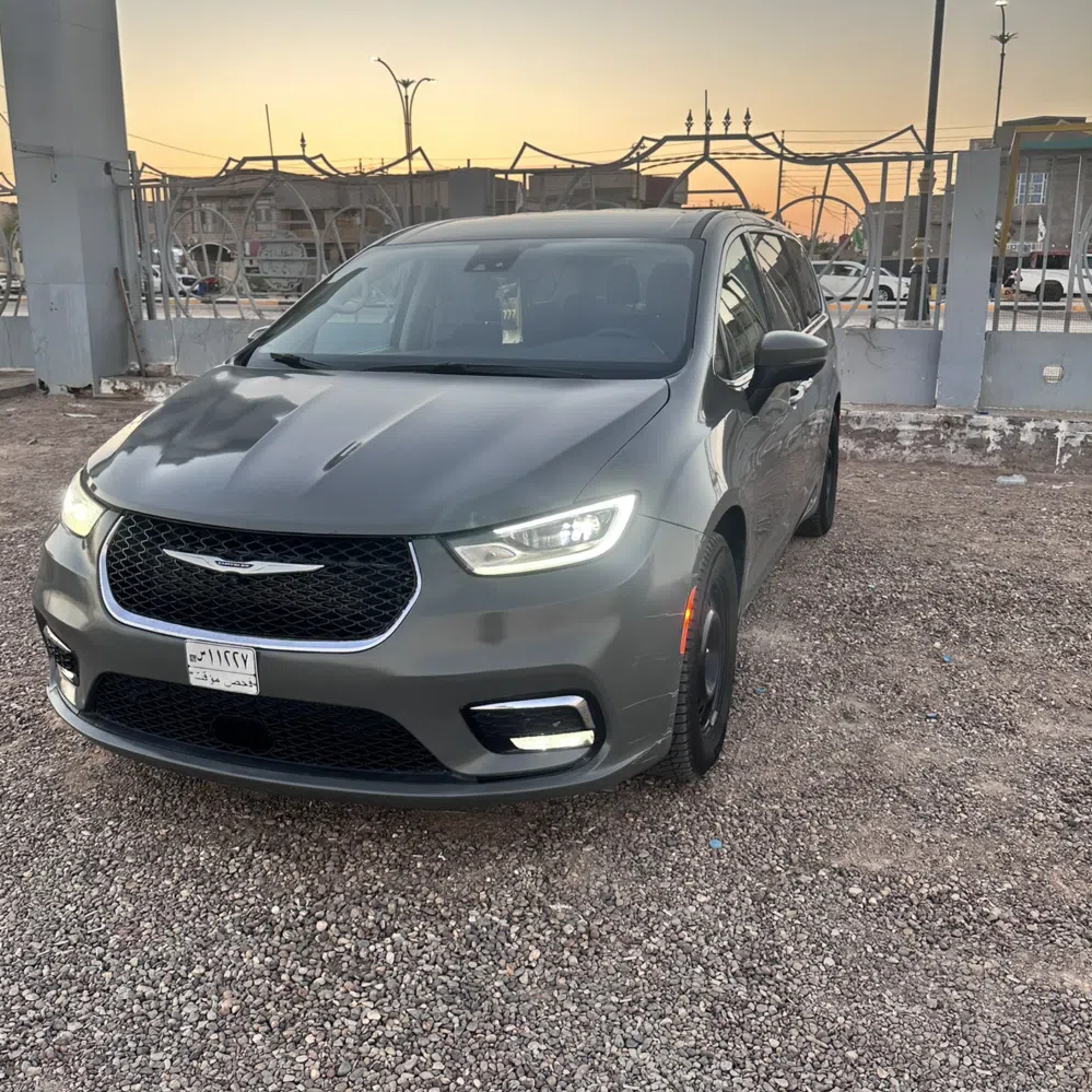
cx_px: 535
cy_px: 525
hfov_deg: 55.6
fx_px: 1035
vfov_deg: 55.6
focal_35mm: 29
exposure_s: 1/121
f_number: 1.78
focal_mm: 6.86
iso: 50
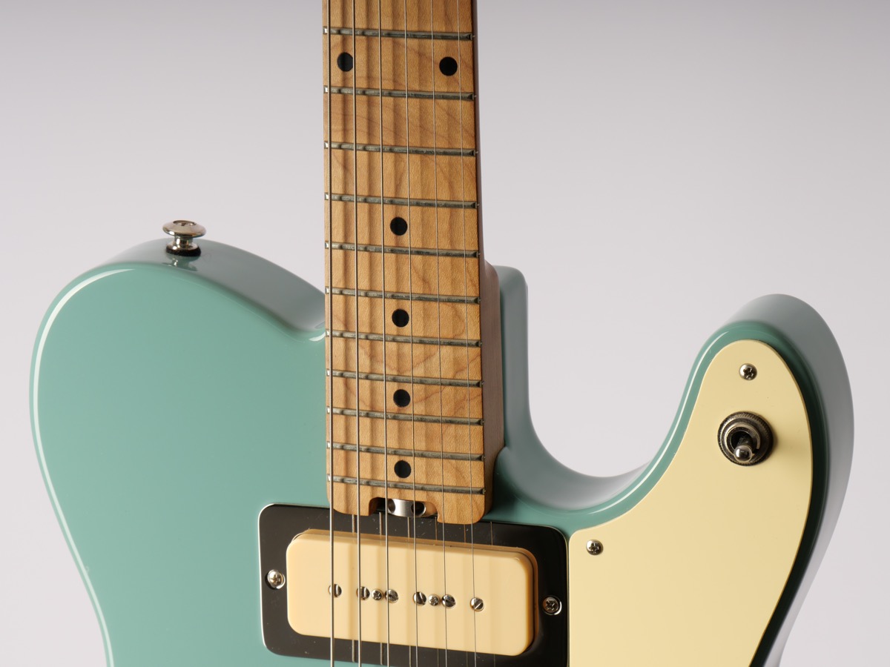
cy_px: 334
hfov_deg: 15.2
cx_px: 445
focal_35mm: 130
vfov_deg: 11.4
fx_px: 3342
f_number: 7.1
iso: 200
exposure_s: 1/200
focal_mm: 65
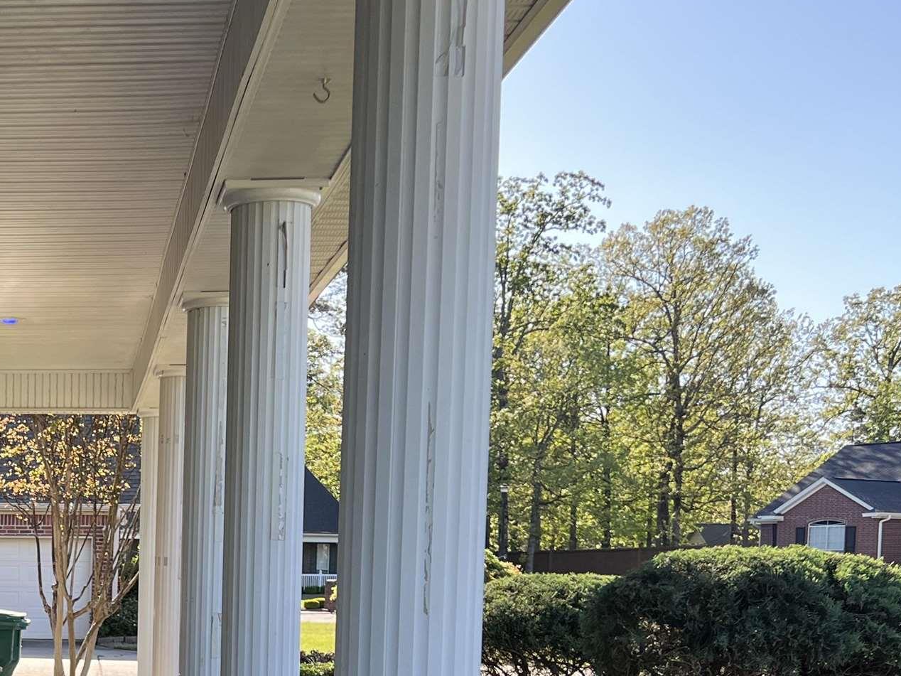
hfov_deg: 28.4
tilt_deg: -4.1
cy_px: 677
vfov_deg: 22.4
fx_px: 1640
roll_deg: -0.5
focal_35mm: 63
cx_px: -45
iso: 50
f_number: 1.5
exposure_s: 1/808
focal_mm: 5.7
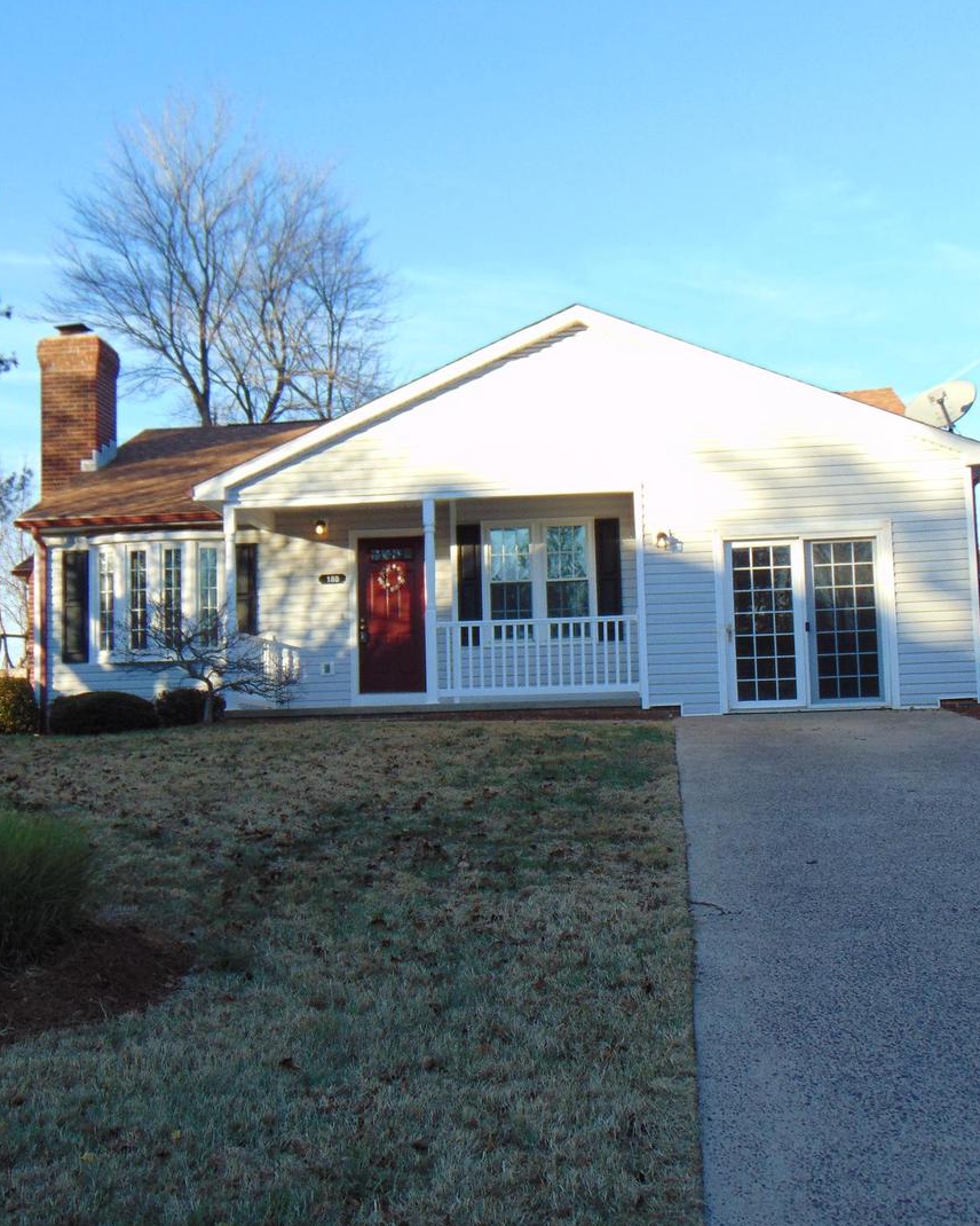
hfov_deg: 32.7
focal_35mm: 46
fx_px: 1668
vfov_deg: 40.3
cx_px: 446
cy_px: 614
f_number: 3.2
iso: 80
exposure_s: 1/400
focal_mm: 6.3
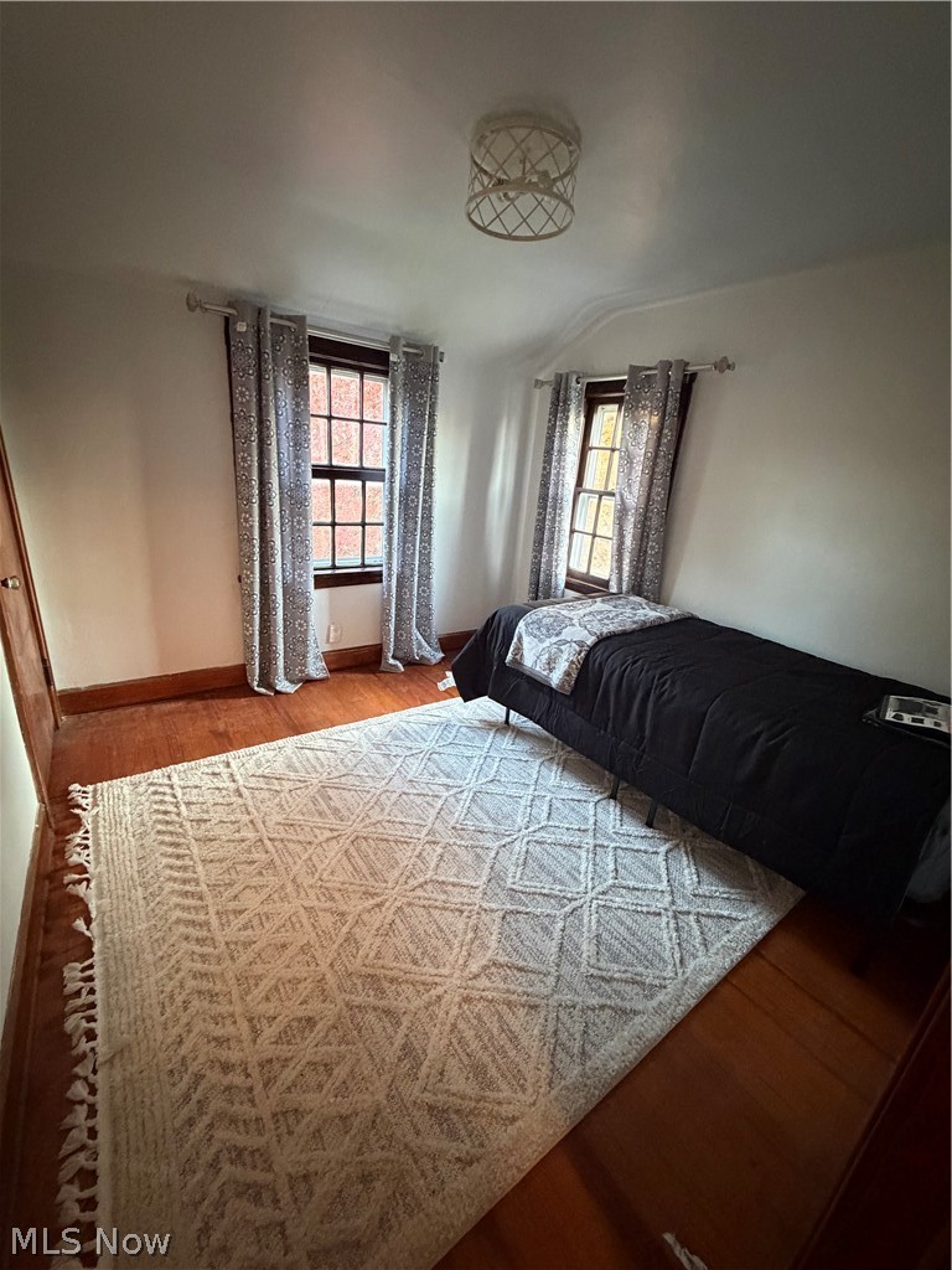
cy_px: 635
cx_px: 476
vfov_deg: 102.1
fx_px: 513
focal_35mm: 14
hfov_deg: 85.7
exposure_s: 1/40
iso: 1000
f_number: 2.2
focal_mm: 2.22
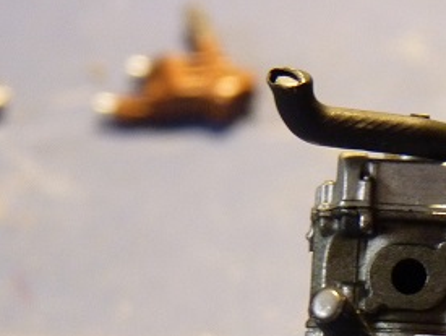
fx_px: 2361
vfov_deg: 8.0
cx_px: 595
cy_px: 471
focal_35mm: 183
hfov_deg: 10.5
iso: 400
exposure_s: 1/15
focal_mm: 11.1
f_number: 3.4
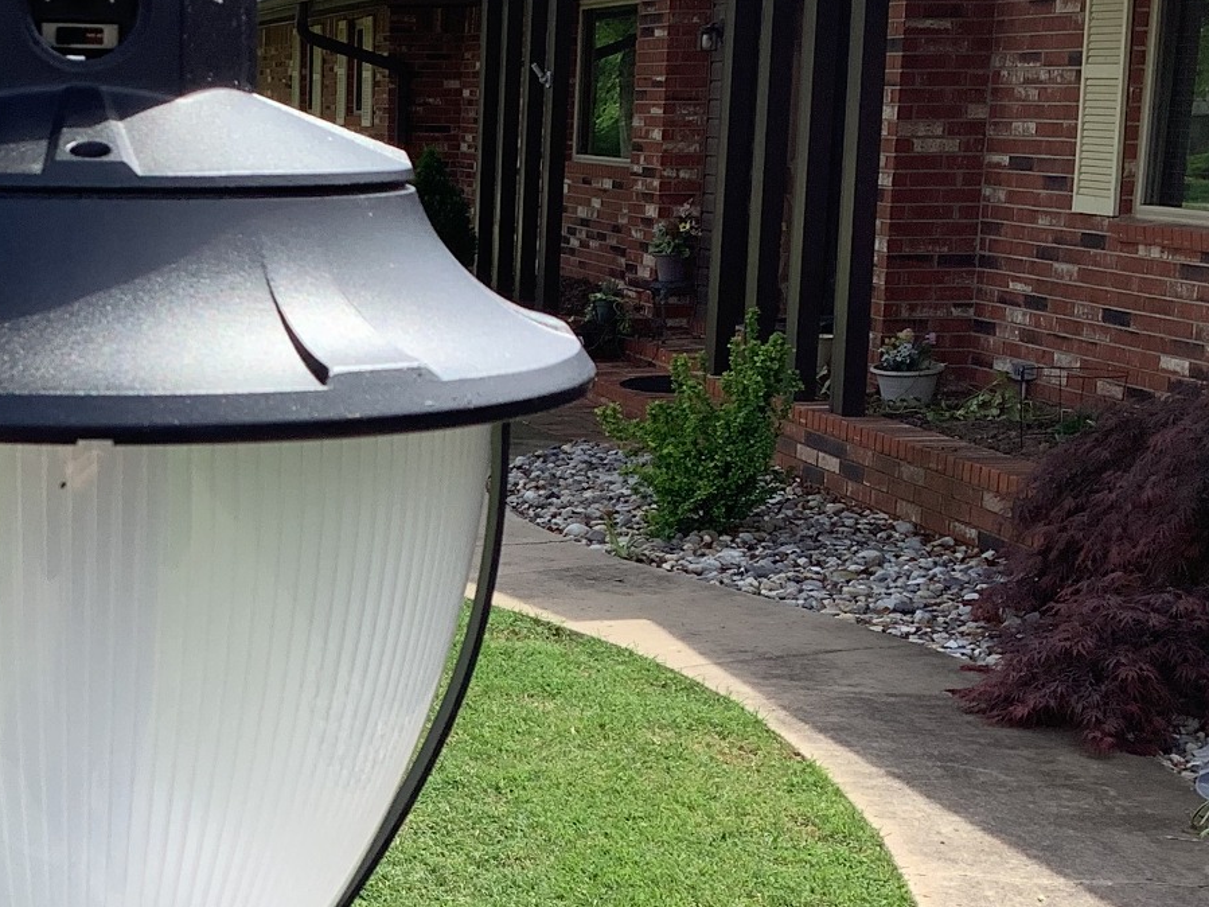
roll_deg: -0.6
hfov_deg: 27.4
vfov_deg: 21.2
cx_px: 168
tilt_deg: -11.9
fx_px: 2410
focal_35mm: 69
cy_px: 581
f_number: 2.4
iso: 25
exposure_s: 1/562
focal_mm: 3.3
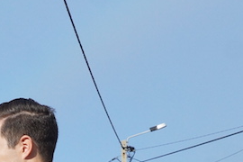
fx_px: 1343
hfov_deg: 10.1
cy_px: 373
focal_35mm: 199
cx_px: -77
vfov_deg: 6.6
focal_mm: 28
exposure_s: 1/1000
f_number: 8
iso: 400
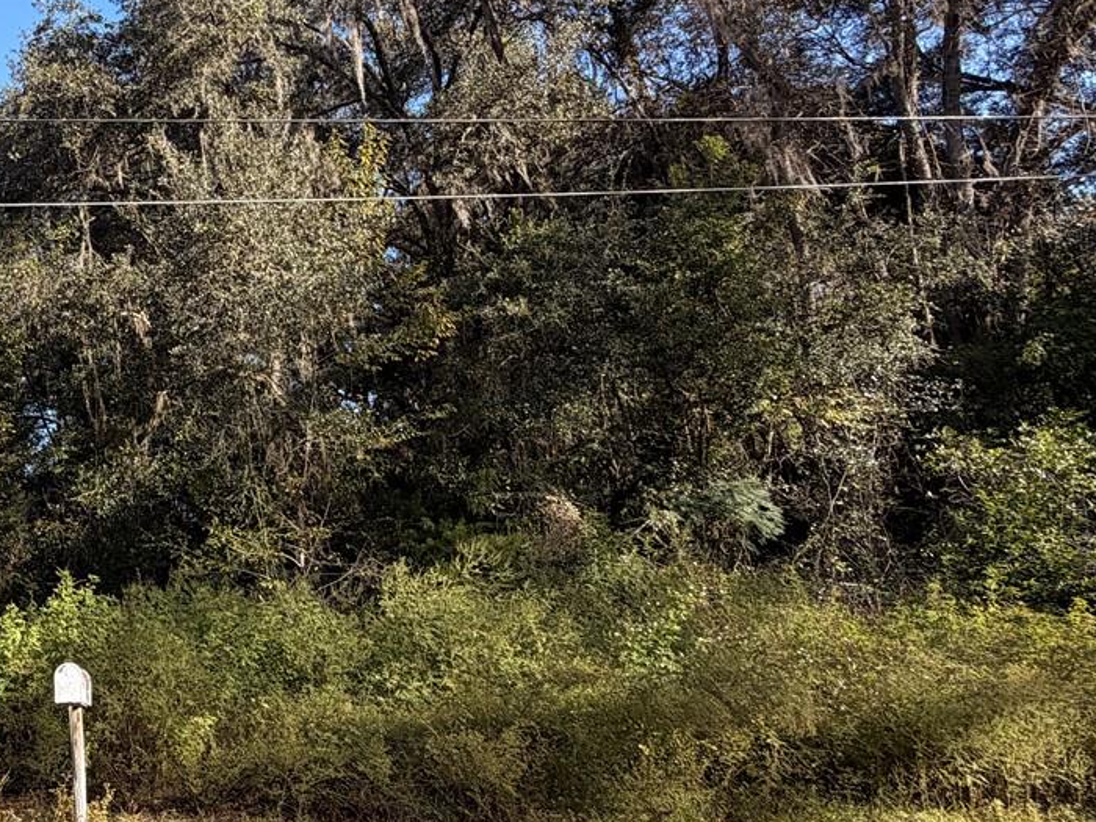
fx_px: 1013
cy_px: 327
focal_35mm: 32
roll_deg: +2.7
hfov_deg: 48.9
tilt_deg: +16.7
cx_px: 56
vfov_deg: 43.9
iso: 40
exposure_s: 1/564
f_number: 2.2
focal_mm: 2.22
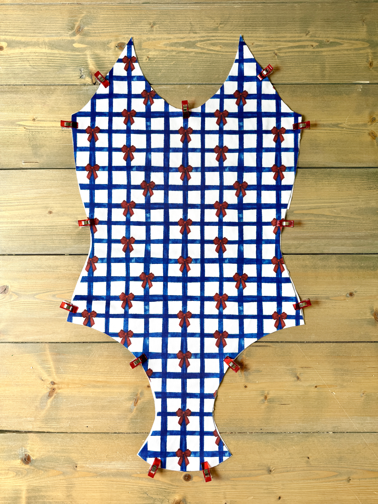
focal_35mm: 24
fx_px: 349
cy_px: 252
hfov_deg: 56.8
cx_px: 189
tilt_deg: -86.5
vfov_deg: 71.6
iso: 64
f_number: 1.78
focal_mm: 6.76
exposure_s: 1/121
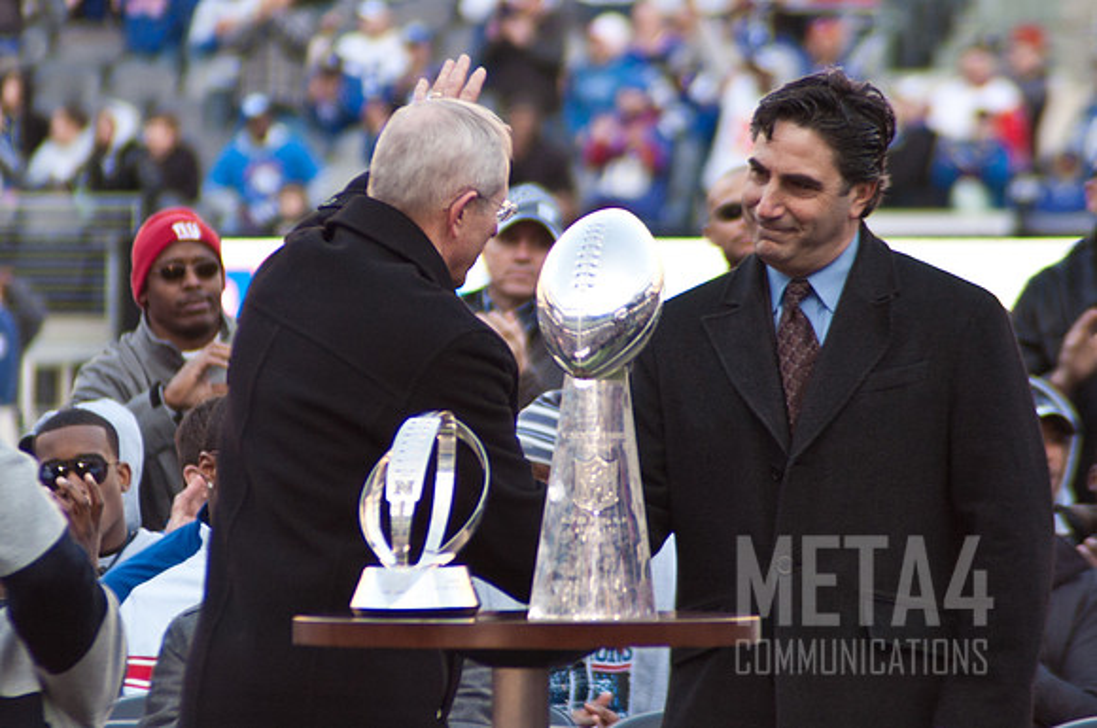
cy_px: 411
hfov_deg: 5.1
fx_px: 12320
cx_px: 435
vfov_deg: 3.4
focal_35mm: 405
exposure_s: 1/200
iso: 320
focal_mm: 220
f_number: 5
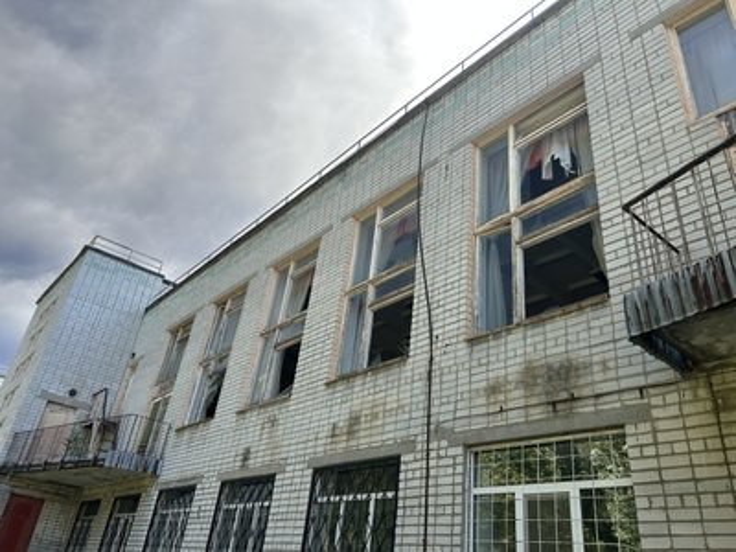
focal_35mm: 26
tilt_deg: +29.0
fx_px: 553
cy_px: 276
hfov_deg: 67.3
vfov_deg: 53.1
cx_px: 368
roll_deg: -7.5
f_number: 1.5
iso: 50
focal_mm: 5.7
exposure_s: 1/1112
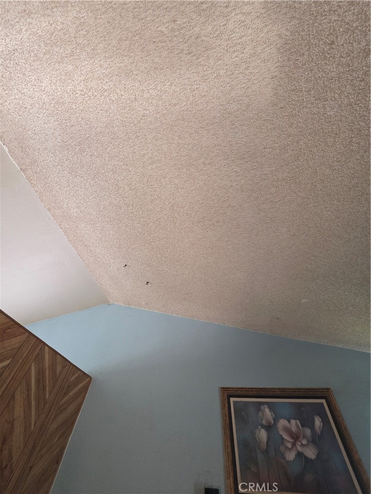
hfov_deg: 89.9
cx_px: 186
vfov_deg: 106.2
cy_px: 247
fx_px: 186
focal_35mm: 13
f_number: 1.9
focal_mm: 2.2
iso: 320
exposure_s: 1/60
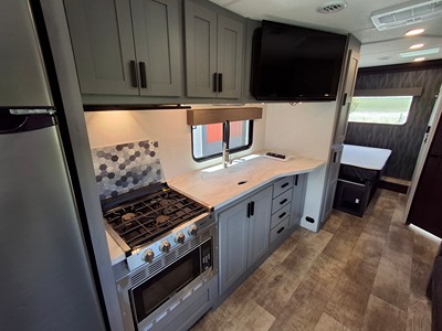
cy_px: 166
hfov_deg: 94.5
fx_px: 204
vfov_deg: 78.1
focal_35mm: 16
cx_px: 221
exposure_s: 1/40
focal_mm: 1.64
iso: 50
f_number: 2.2
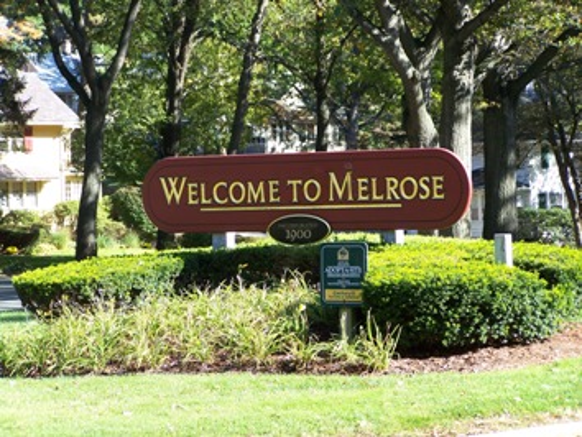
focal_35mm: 139
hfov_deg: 14.2
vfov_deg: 10.7
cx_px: 291
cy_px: 218
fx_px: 2339
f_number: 3.2
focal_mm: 23.1
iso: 80
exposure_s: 1/200
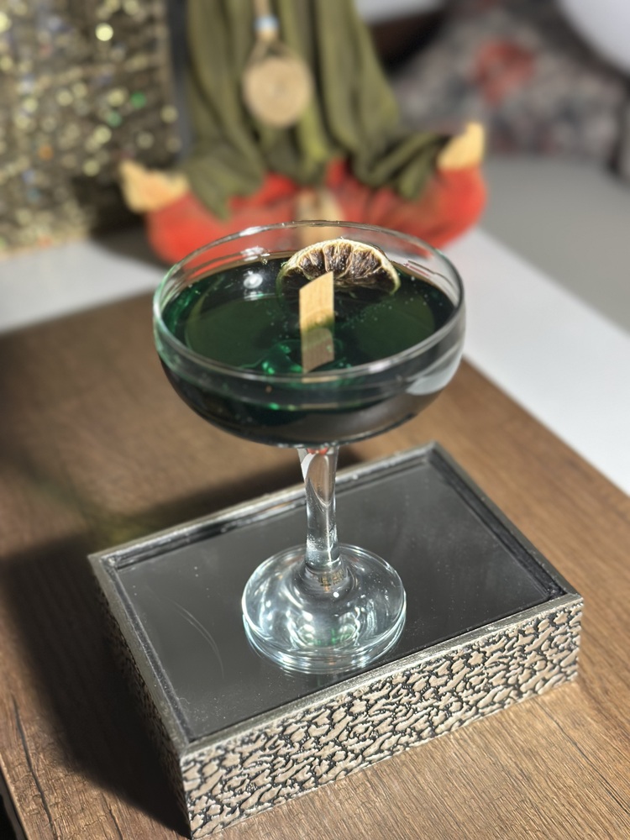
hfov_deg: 30.3
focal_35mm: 48
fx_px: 1165
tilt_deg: -36.2
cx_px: 315
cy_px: 420
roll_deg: +3.3
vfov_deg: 39.7
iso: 320
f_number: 1.78
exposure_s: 1/50
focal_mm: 6.86
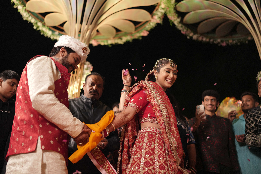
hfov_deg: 54.4
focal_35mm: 35
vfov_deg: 37.9
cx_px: 130
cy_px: 87
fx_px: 254
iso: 1250
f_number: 1.4
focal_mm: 35
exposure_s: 1/320
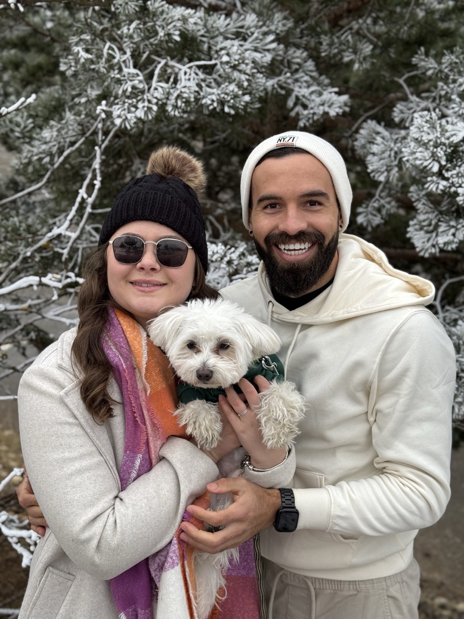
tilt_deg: -17.8
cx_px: 232
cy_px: 310
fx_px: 858
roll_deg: -0.1
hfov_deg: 30.3
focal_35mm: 48
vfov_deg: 39.7
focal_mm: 6.76
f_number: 1.78
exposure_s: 1/707
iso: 64
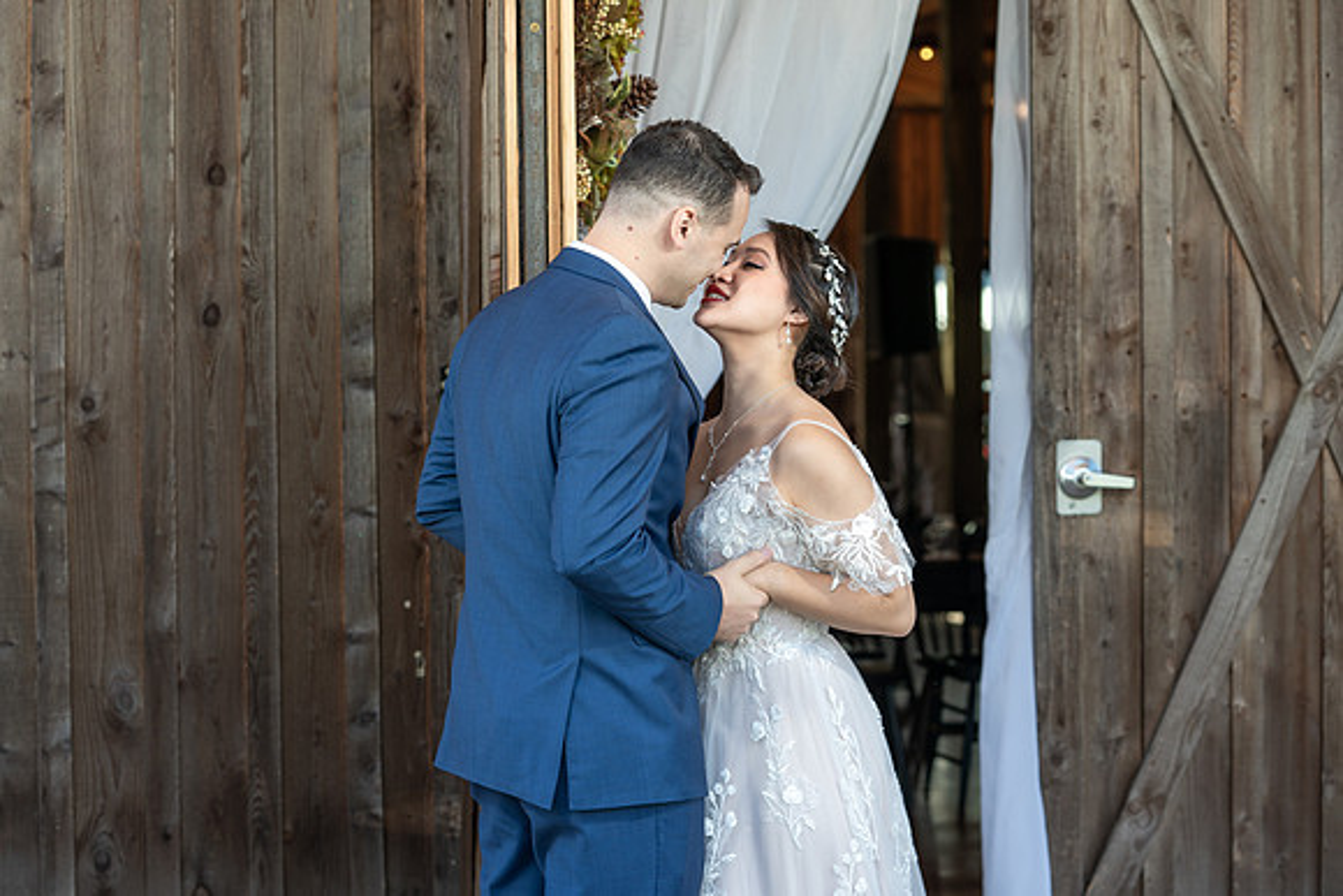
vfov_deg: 16.5
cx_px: 672
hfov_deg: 24.5
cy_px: 448
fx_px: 3097
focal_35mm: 83
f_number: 4
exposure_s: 1/200
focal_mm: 83
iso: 250
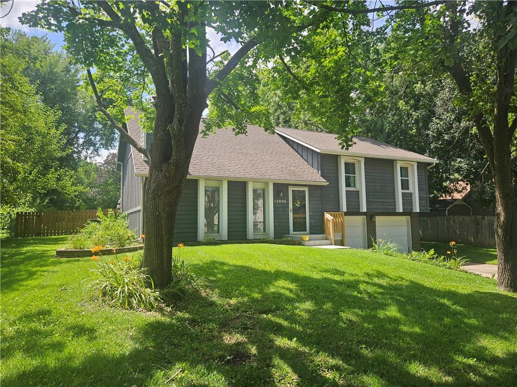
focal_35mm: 23
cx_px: 258
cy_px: 194
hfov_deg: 73.9
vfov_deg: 58.9
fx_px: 344
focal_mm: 5.4
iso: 25
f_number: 1.8
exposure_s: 1/726
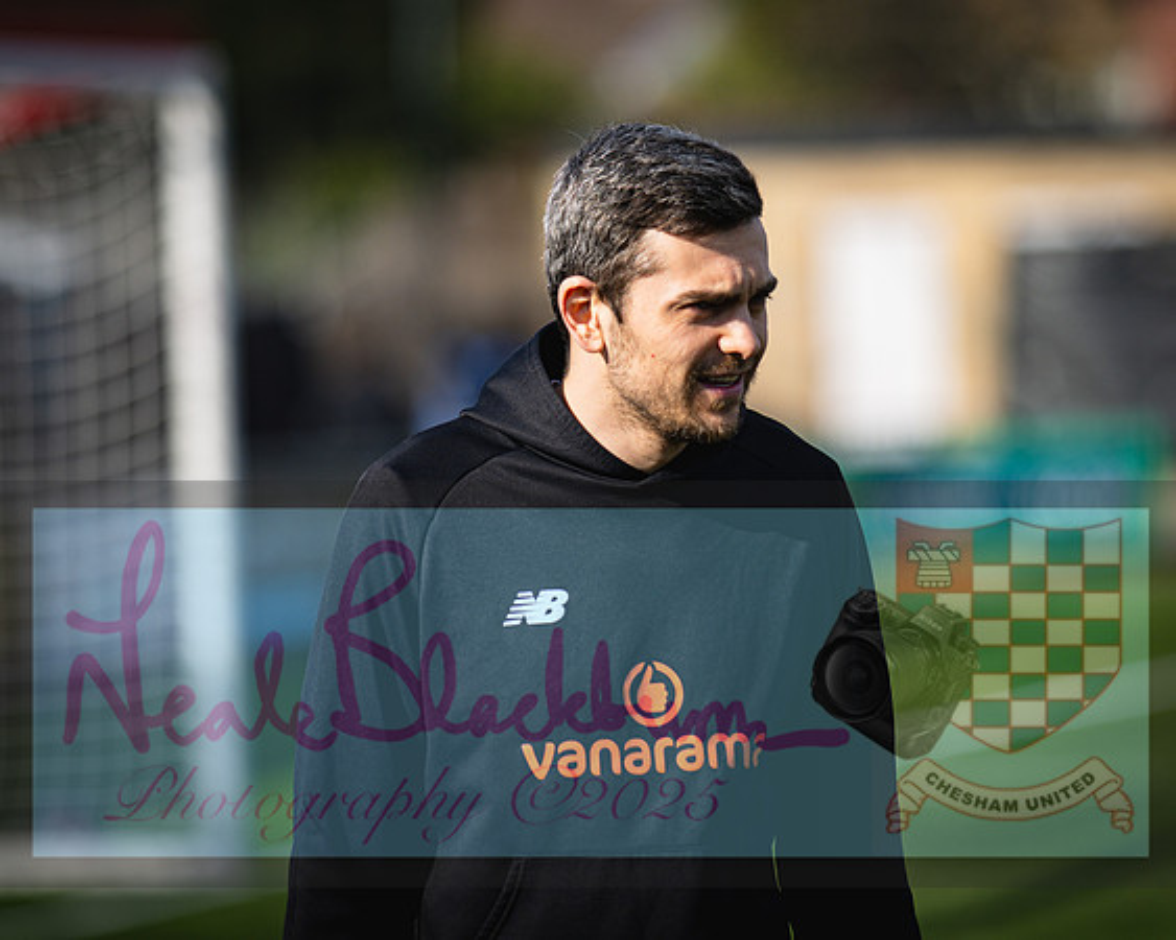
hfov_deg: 7.3
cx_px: 588
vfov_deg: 5.9
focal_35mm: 264
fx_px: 9179
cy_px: 396
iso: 80
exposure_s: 1/3200
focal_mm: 135
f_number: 1.8
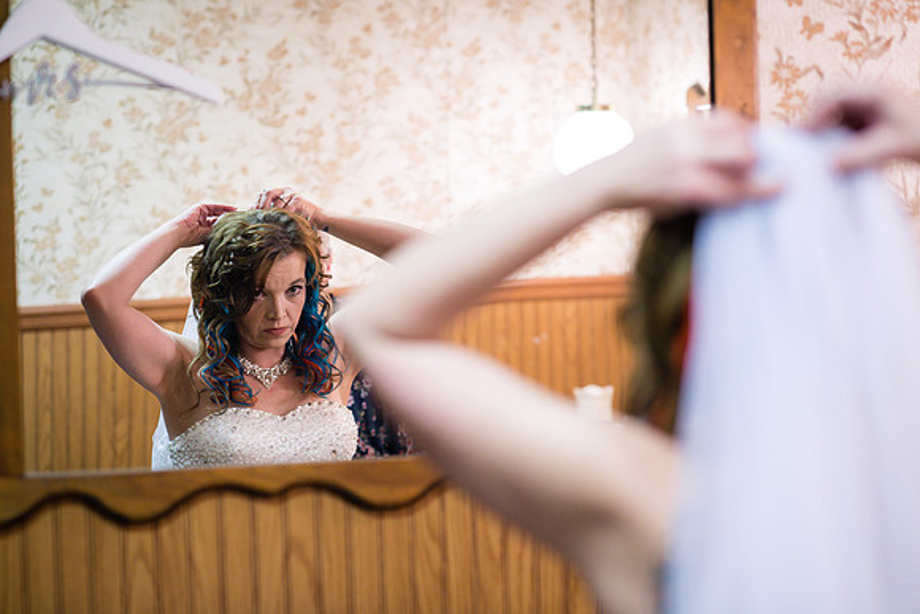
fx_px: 2173
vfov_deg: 16.1
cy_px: 307
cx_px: 460
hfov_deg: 23.9
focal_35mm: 85
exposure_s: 1/125
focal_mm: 85
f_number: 2.5
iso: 1000
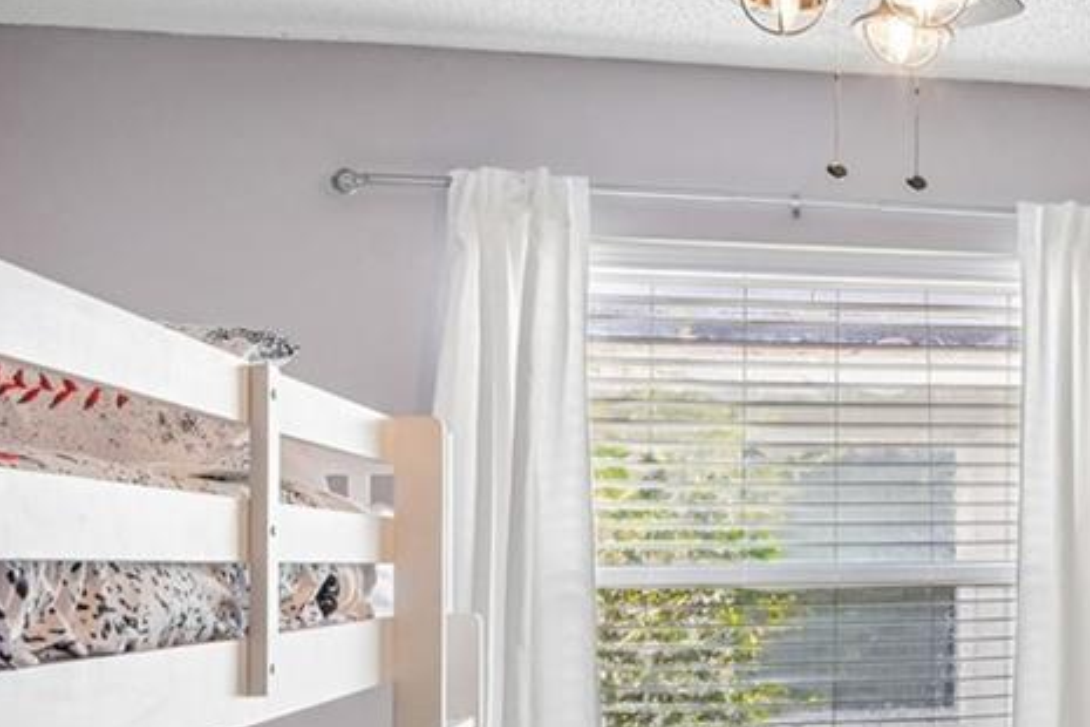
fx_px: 1665
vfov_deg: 24.2
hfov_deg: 31.3
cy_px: 600
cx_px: 1256
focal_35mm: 55
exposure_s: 1/20
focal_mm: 16
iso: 400
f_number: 8
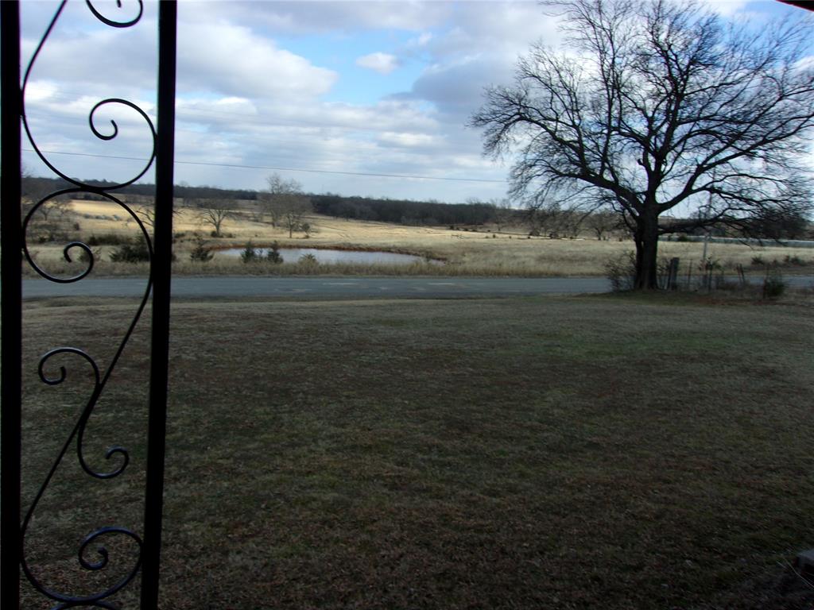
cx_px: 407
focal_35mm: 27
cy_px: 305
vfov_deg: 51.4
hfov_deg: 65.3
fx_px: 635
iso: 80
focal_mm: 4.9
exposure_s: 1/52
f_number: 10.4
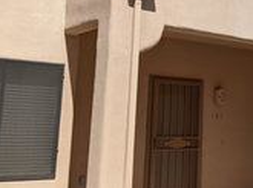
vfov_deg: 20.6
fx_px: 510
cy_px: 24
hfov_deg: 26.1
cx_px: 266
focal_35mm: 70
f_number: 1.73
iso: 63
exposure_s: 1/3906
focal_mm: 4.38
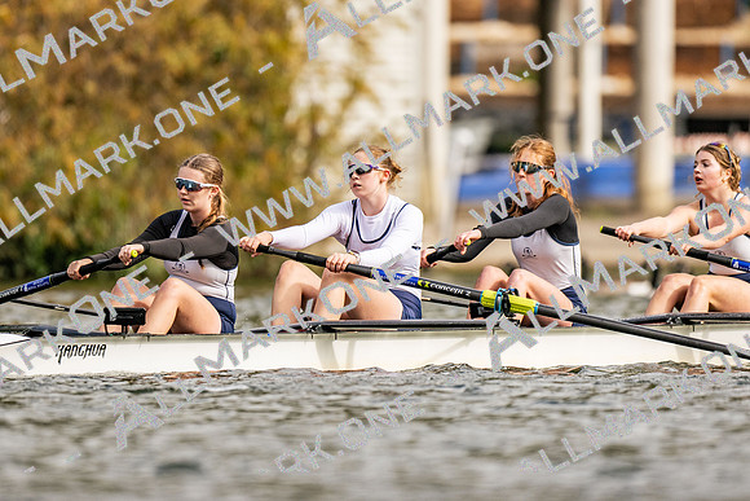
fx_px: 18763
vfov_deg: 1.5
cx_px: 375
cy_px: 250
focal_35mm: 900
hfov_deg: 2.3
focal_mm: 600
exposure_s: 1/2500
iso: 280
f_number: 4
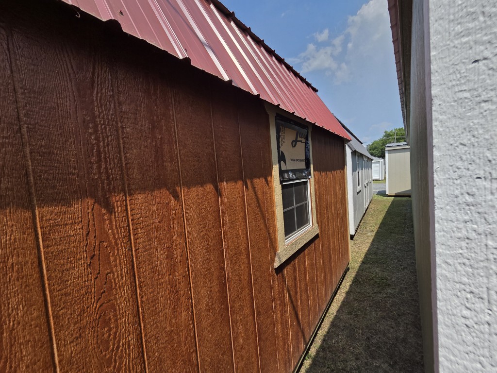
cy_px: 186
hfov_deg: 106.2
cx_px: 248
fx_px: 187
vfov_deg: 89.9
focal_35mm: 13
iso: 80
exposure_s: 1/2000
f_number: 2.2
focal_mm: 2.2
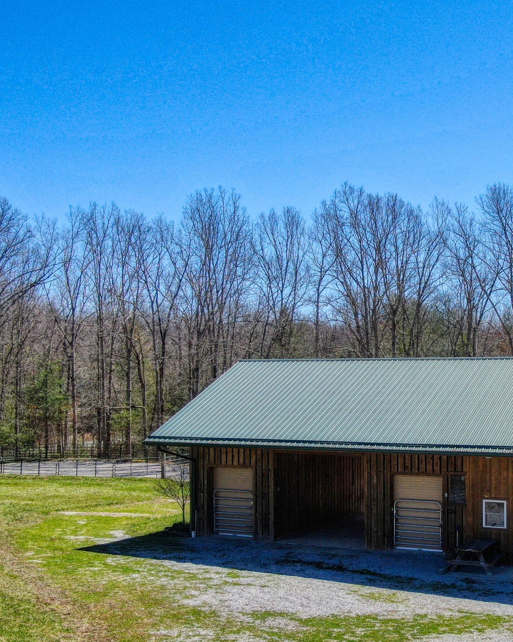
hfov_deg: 30.5
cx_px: 426
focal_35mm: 48
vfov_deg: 38.6
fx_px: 911
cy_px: 392
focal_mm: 5.1
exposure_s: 1/1250
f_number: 3
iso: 100
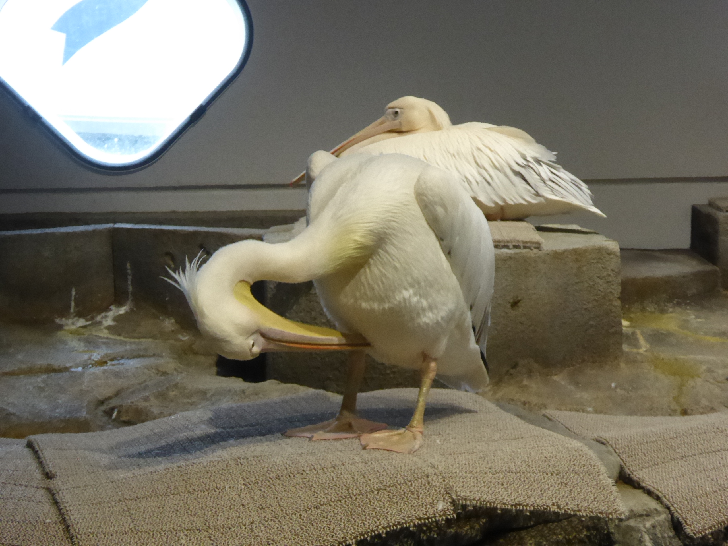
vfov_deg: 16.2
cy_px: 273
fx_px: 1914
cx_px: 364
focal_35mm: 91
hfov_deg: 21.5
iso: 800
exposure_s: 1/125
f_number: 4.8
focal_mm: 15
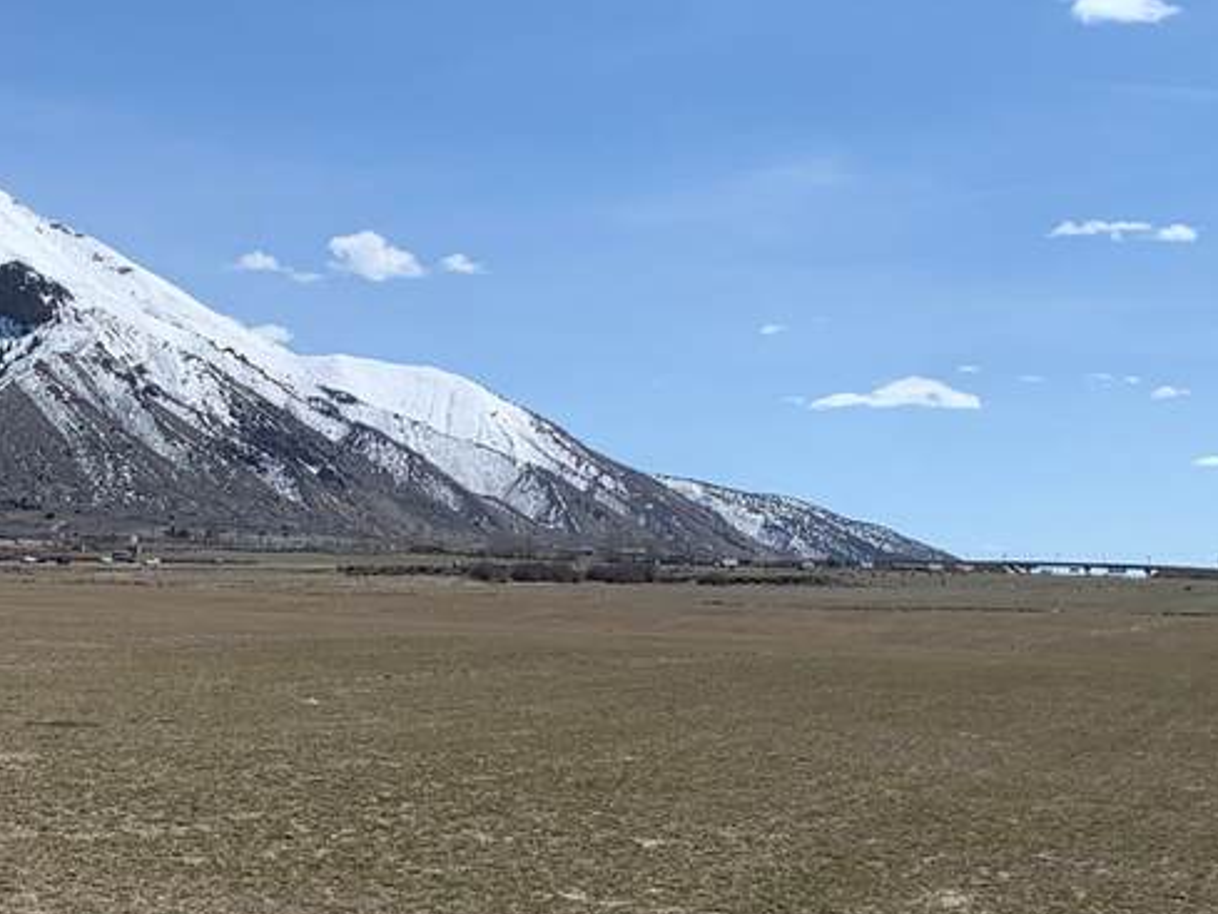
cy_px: 513
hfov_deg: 27.3
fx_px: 2393
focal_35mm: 68
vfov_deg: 21.6
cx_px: 75
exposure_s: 1/3937
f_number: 1.8
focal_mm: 4.25
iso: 25
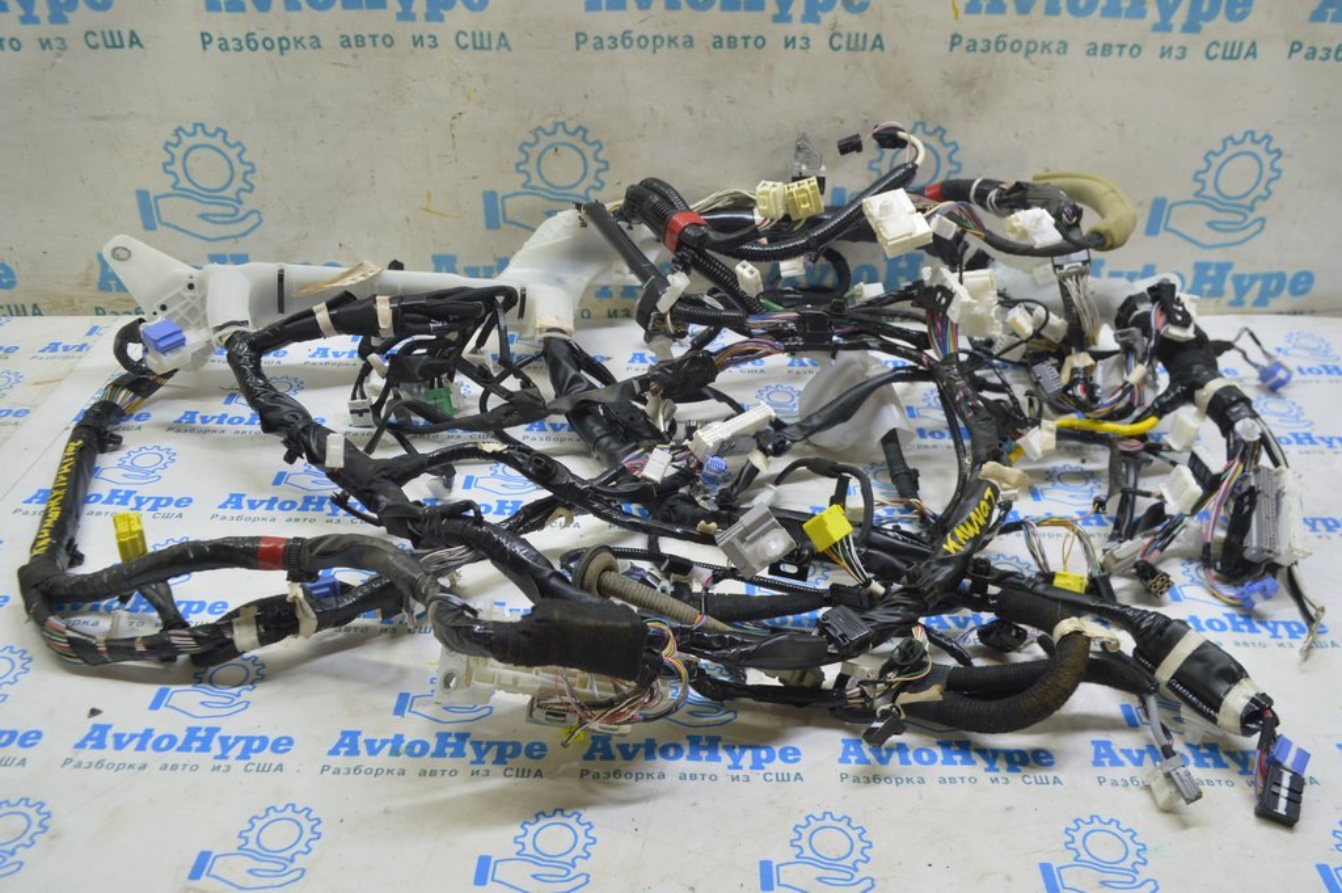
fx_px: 1229
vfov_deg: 39.9
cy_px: 446
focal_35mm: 33
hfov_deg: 57.3
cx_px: 671
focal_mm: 22
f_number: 5.6
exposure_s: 1/20
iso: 400
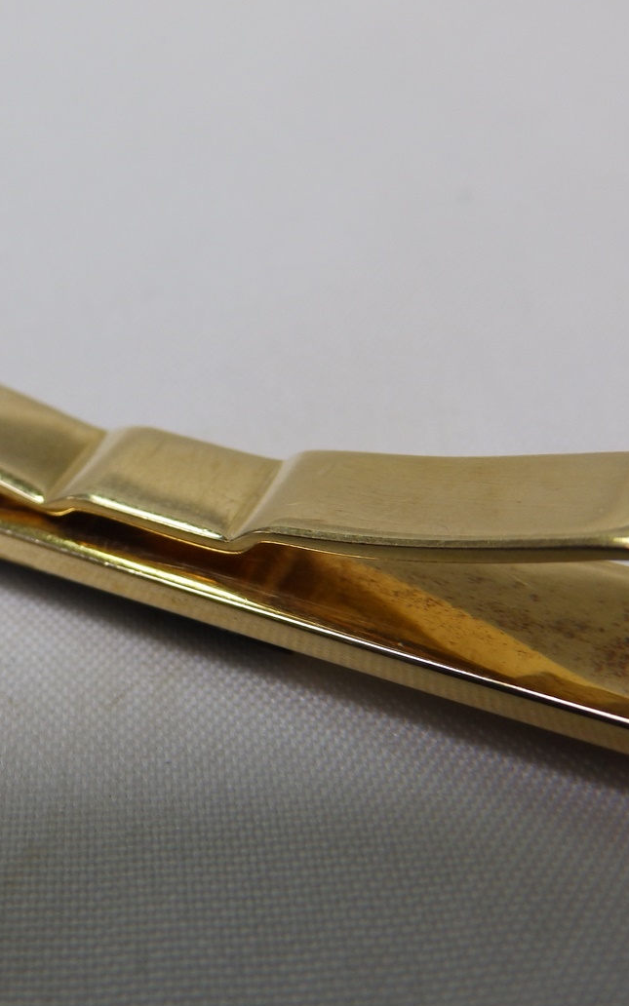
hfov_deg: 27.2
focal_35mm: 46
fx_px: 1262
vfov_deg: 43.5
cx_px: 82
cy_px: 509
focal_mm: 5.7
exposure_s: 1/30
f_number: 3.7
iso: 125
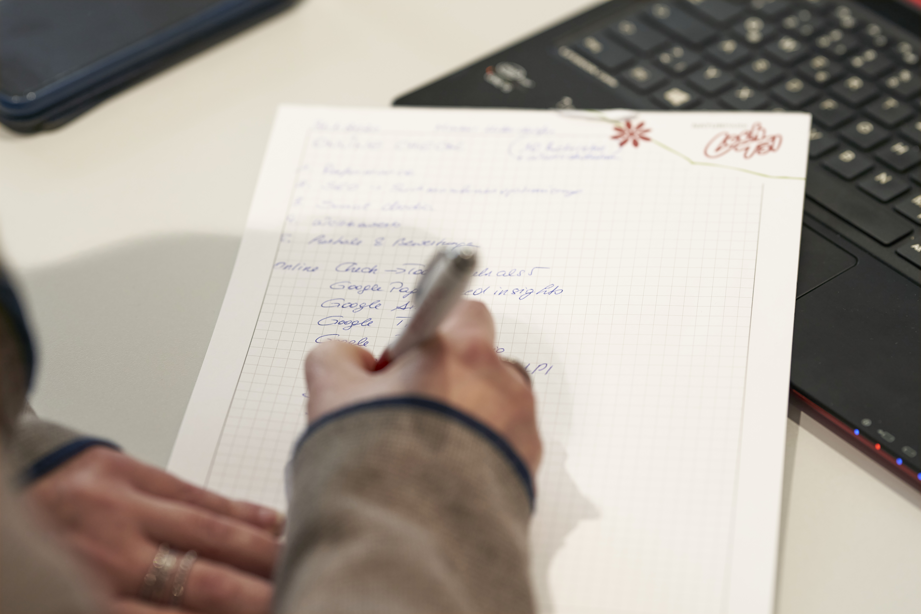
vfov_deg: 13.0
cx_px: 460
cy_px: 307
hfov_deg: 19.5
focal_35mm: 105
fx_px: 2686
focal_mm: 105
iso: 800
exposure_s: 1/160
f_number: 2.8
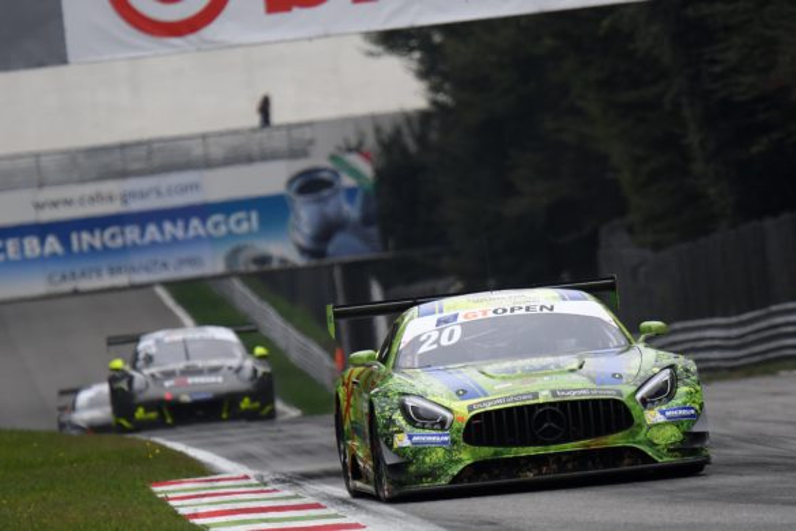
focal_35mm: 740
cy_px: 266
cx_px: 398
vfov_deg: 1.9
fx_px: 16361
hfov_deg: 2.8
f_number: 5.6
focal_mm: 370
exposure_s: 1/800
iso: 500
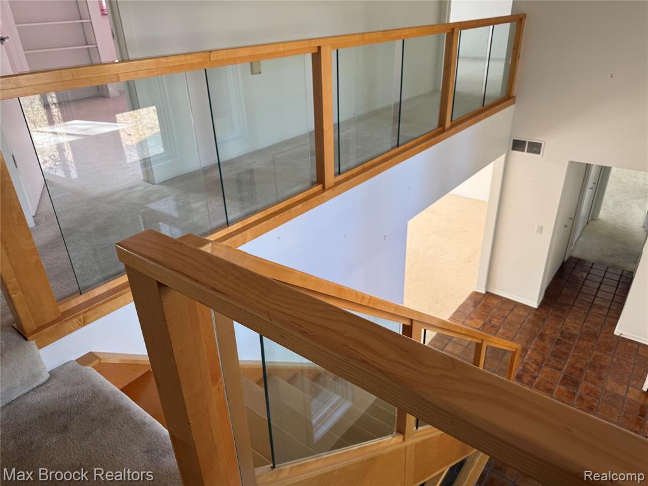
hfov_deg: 71.6
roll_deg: +1.5
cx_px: 324
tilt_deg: -27.2
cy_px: 243
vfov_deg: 56.8
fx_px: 449
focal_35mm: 24
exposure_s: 1/121
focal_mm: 6.76
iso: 64
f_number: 1.78
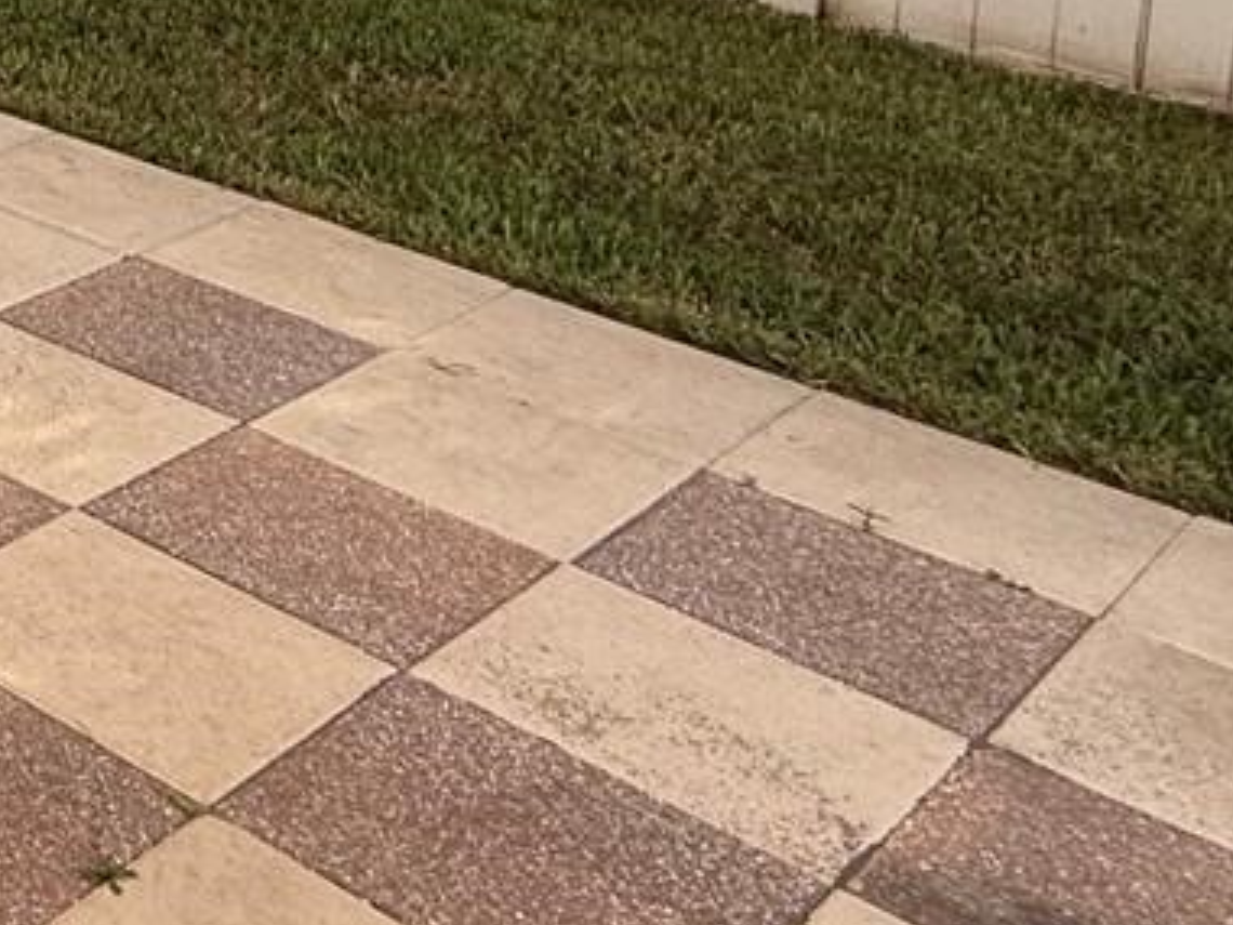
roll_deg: +0.6
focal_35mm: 59
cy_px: -321
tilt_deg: -8.2
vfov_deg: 22.0
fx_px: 2102
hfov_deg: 22.8
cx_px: -844
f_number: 2.2
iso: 50
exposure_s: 1/220
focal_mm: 2.22
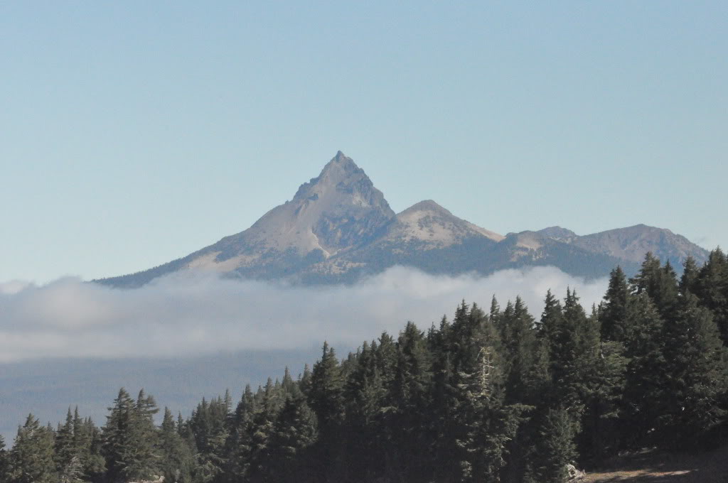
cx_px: 364
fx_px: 5150
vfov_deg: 5.4
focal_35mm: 255
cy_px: 242
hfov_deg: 8.1
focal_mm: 170
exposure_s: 1/2000
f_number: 22
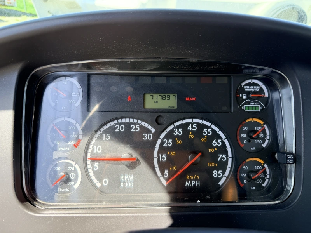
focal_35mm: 24
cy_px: 116
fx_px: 216
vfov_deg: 56.8
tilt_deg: -28.4
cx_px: 156
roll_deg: -3.0
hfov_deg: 71.6
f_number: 1.78
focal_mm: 6.76
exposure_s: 1/456
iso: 100
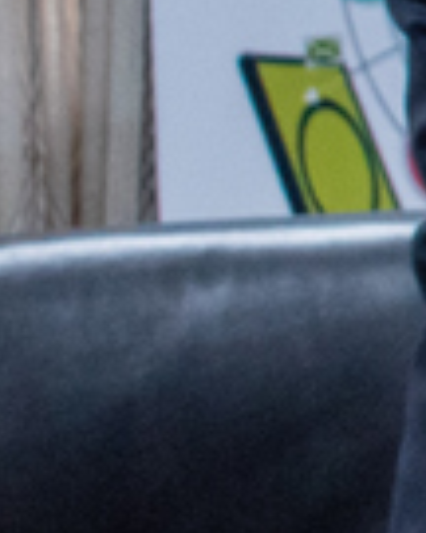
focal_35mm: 355
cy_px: -484
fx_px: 5595
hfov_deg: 4.0
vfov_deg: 5.4
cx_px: 1921
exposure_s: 1/50
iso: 2000
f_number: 4.5
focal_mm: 34
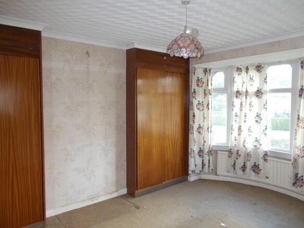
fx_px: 228
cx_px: 152
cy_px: 114
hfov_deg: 67.3
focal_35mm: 26
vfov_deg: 53.0
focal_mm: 4.6
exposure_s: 1/25
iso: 200
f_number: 3.2
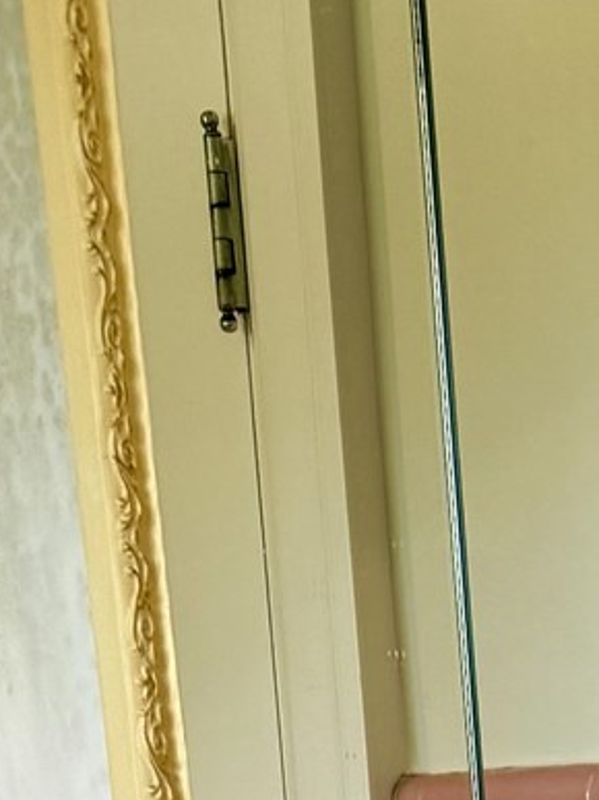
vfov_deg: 10.9
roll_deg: +2.6
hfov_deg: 10.1
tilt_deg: -17.7
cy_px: 2119
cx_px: 830
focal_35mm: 143
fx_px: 3301
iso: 160
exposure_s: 1/121
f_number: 1.78
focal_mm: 6.76
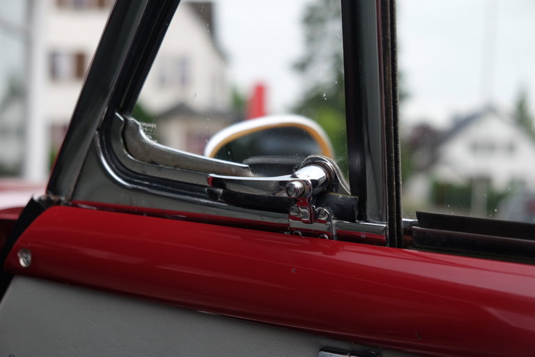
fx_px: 728
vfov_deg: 27.5
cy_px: 178
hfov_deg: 40.3
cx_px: 268
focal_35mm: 49
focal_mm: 32.9
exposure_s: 1/125
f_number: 3.6
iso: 200
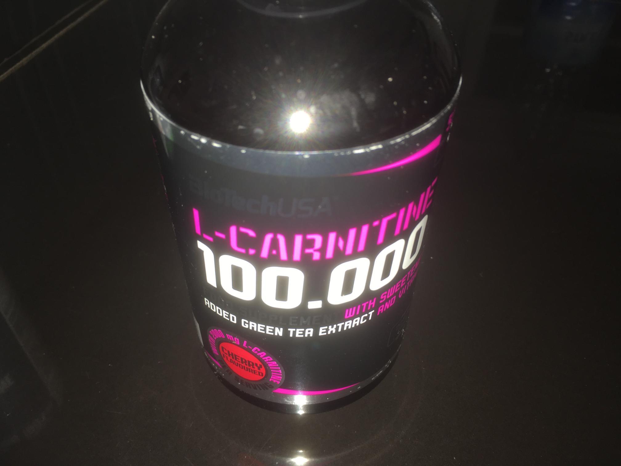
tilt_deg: -45.3
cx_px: 310
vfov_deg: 48.2
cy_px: 233
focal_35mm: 29
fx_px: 520
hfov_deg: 61.7
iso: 25
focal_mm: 4.15
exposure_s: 1/26
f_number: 2.2
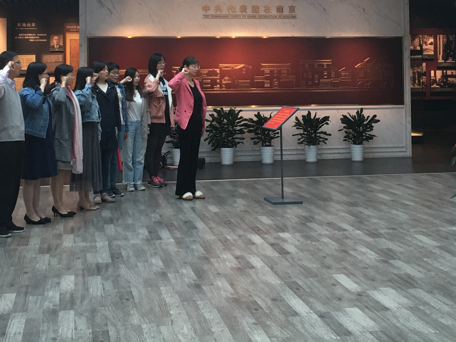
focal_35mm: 60
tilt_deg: +2.7
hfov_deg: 32.2
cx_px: 229
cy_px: 47
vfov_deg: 23.9
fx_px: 790
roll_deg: +0.4
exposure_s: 1/17
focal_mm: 4.15
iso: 40
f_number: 2.2
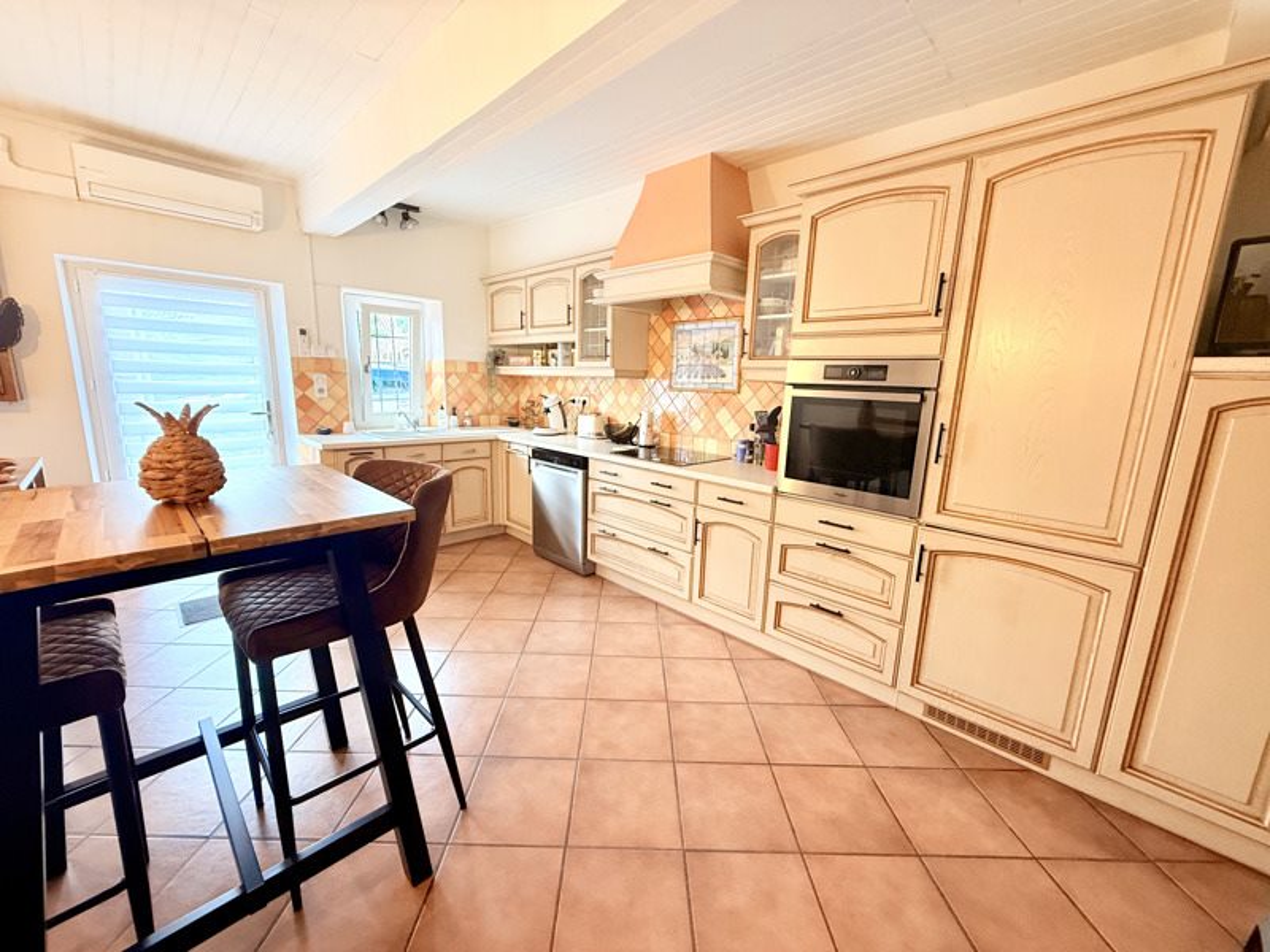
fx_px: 514
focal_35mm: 14
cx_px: 635
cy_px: 476
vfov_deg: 85.7
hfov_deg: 102.1
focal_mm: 2.22
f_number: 2.2
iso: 320
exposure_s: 1/100
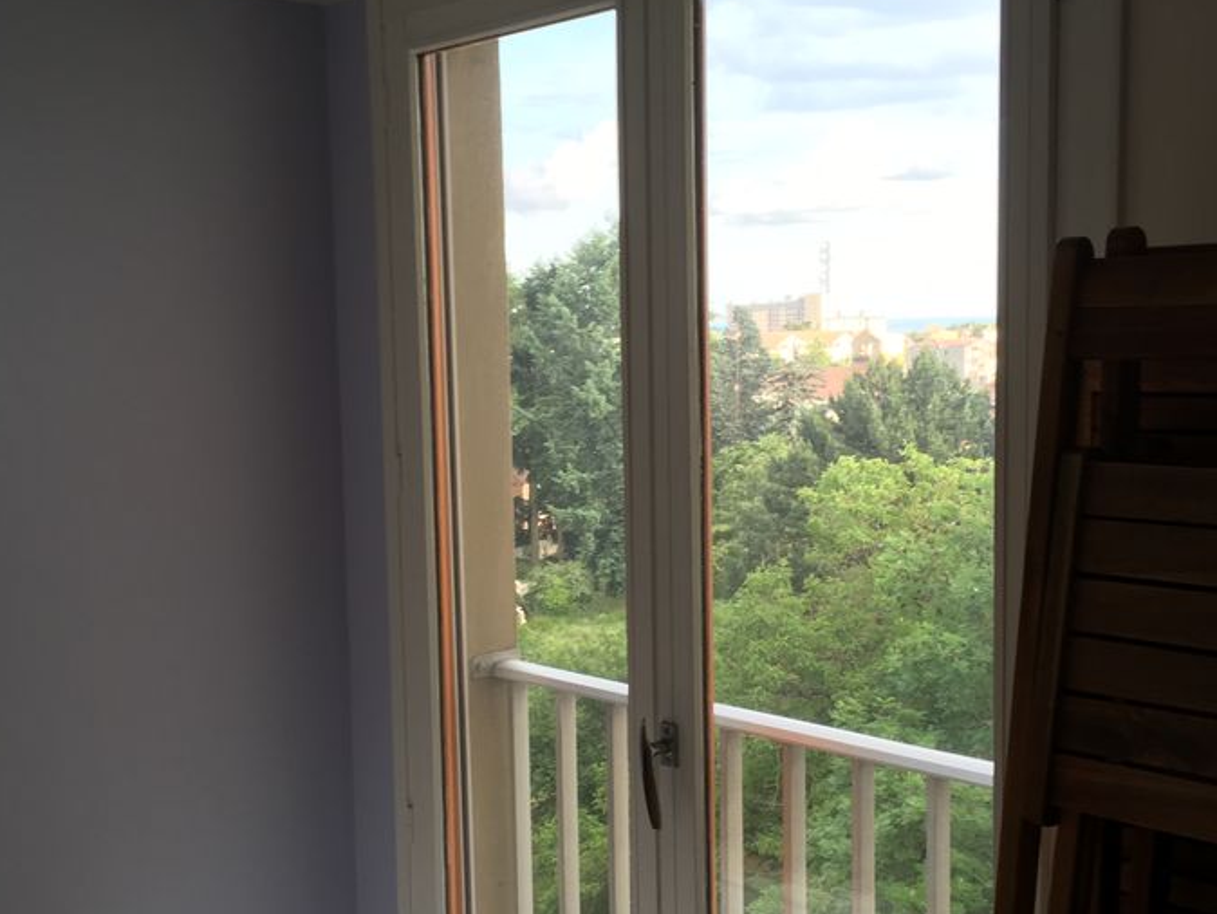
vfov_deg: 33.6
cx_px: 592
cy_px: 509
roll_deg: +2.4
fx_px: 1512
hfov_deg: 43.8
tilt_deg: -7.3
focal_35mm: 43
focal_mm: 4.15
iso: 40
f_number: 2.2
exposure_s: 1/100
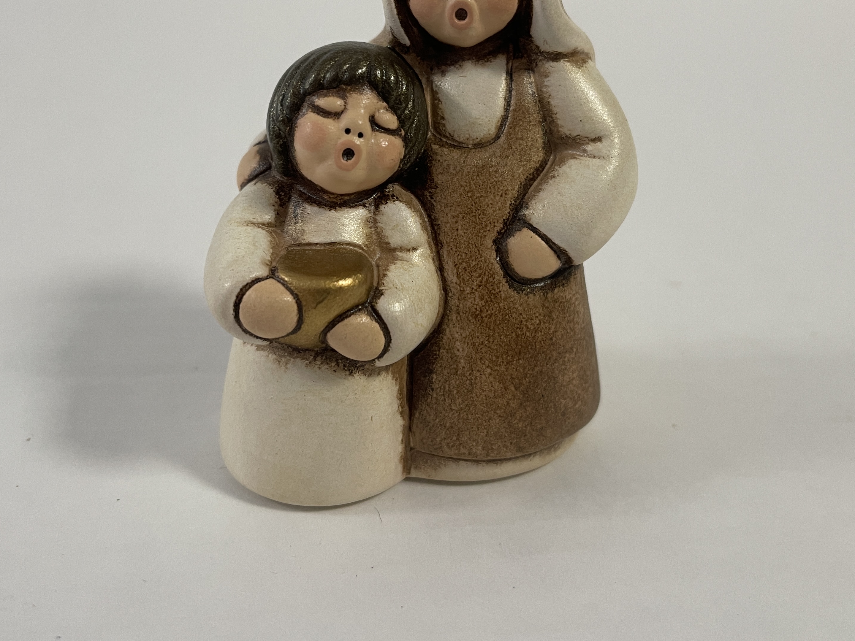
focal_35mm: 35
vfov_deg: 40.2
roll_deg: -4.3
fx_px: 864
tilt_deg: -21.1
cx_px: 419
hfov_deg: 52.6
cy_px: 211
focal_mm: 5.1
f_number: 1.6
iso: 64
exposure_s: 1/50
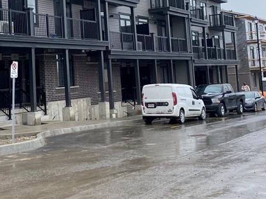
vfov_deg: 23.0
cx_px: 52
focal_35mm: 63
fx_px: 484
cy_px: 44
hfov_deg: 30.0
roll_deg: +3.1
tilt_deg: +5.8
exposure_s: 1/1063
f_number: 1.8
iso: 32
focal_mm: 4.25
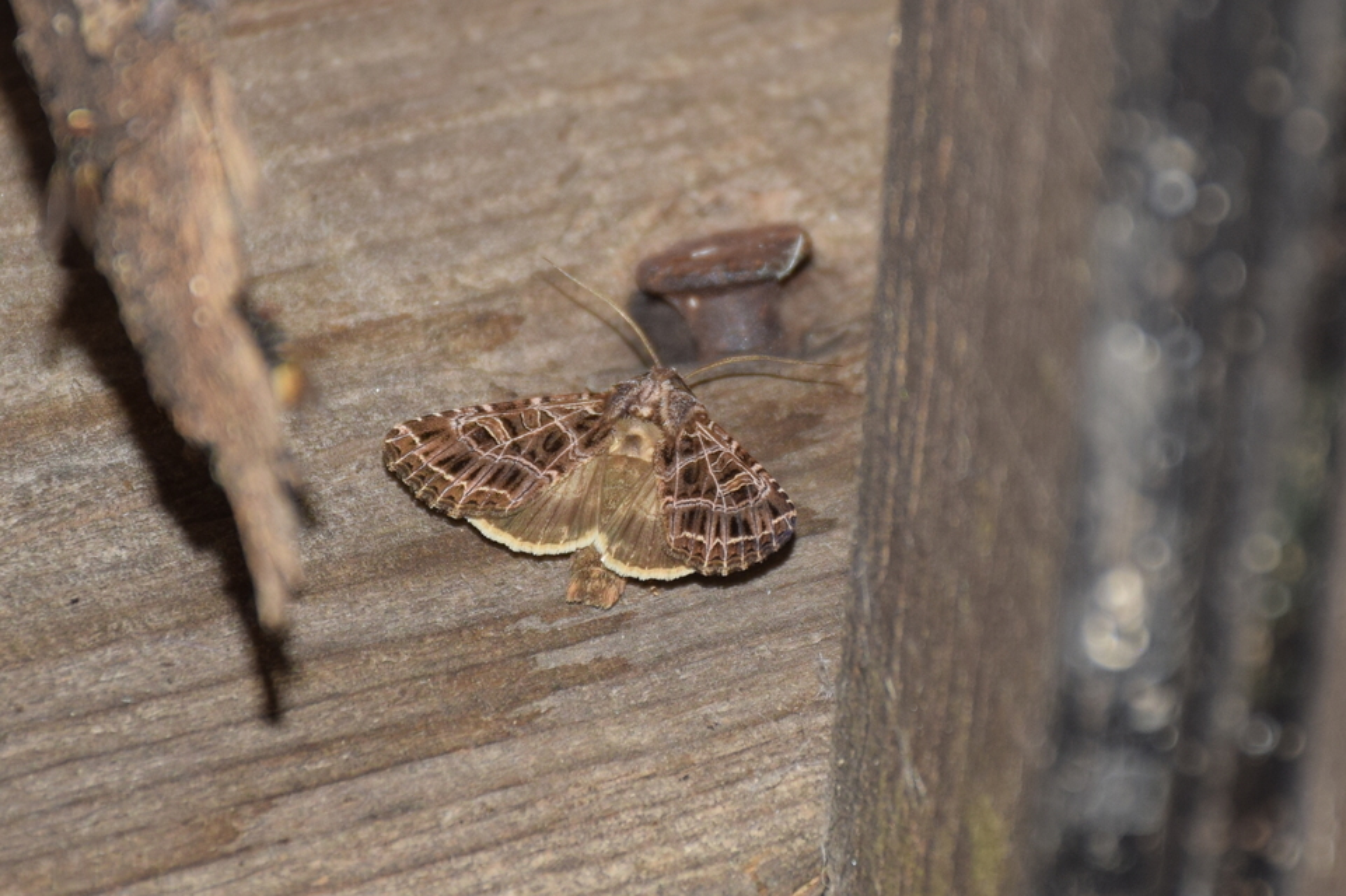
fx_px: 7849
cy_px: 448
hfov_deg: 9.8
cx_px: 673
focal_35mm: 210
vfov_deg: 6.5
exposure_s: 1/60
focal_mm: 140
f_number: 7.1
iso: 320
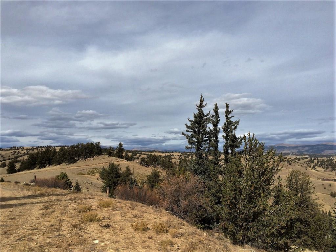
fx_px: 281
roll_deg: +0.9
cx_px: 168
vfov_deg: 48.2
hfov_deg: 61.7
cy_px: 126
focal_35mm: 29
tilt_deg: +5.6
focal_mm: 4.15
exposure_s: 1/4115
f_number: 2.2
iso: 32
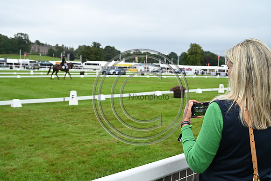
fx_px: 294
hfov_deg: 49.5
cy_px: 90
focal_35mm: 39
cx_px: 136
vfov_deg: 34.2
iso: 1400
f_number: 5
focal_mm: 39
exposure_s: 1/1250
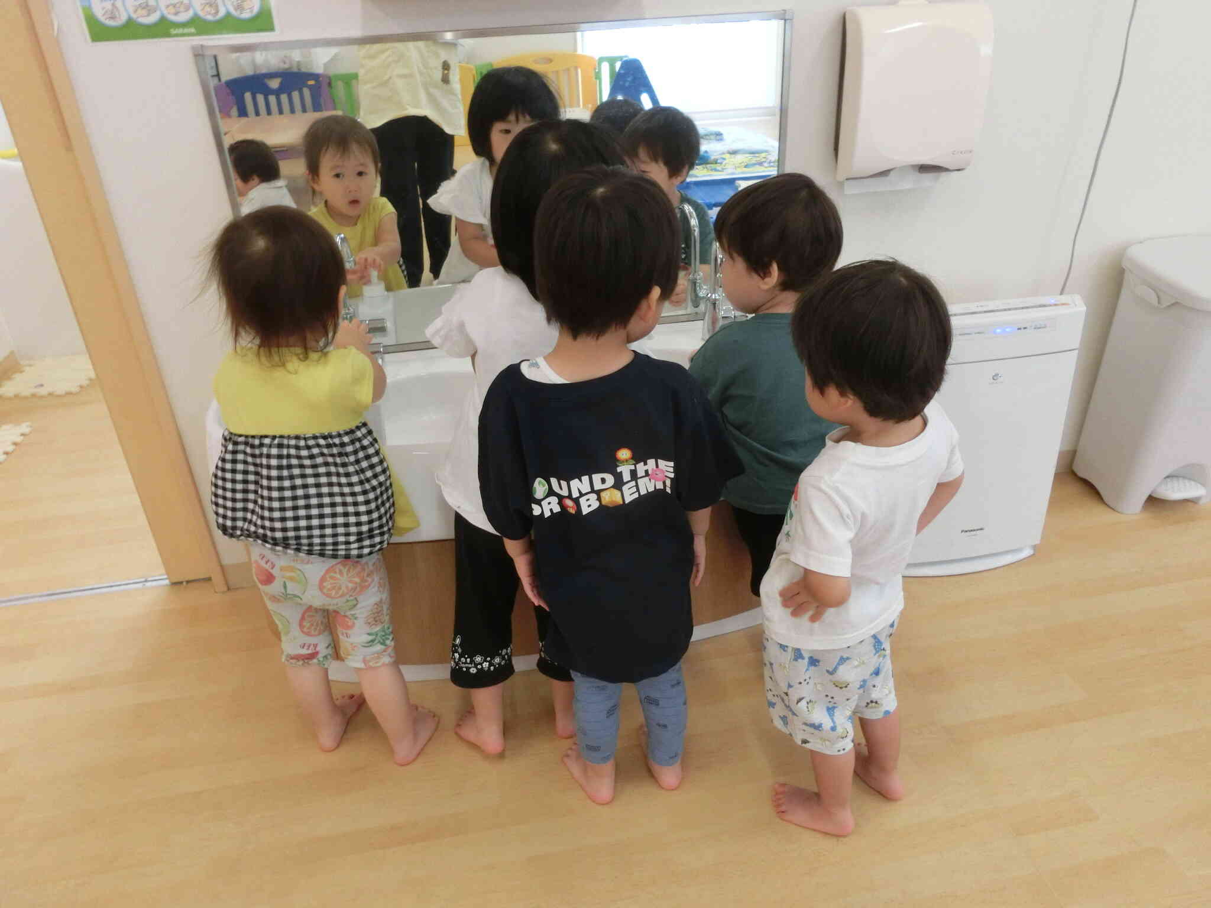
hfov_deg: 69.4
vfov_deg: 54.9
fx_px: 875
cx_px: 606
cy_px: 454
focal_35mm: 25
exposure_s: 1/125
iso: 400
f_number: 3.5
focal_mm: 4.5
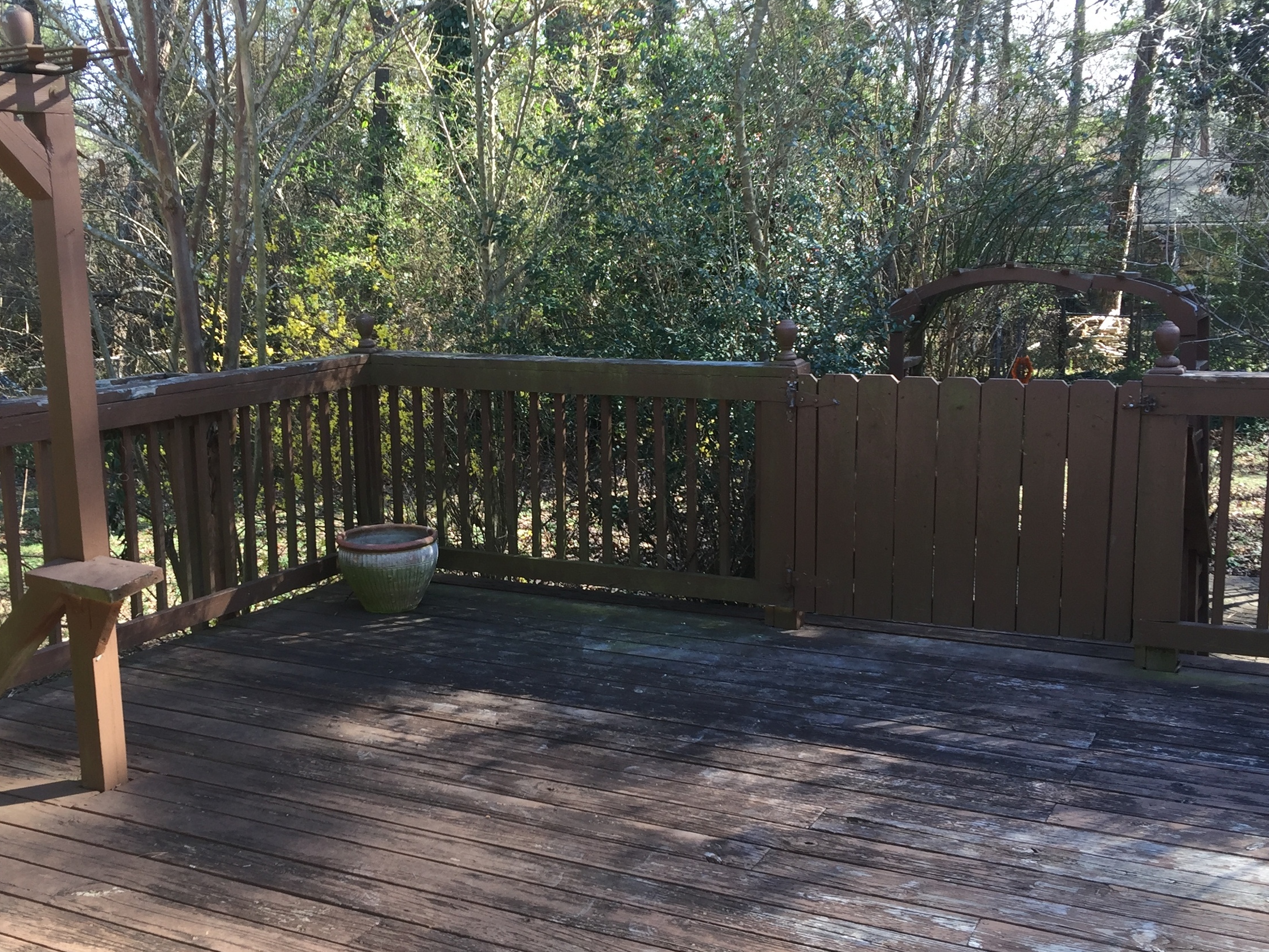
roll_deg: +2.1
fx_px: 1466
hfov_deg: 46.7
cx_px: 558
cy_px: 546
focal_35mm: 40
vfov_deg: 35.9
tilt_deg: -11.6
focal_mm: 4.15
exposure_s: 1/133
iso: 32
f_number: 2.2
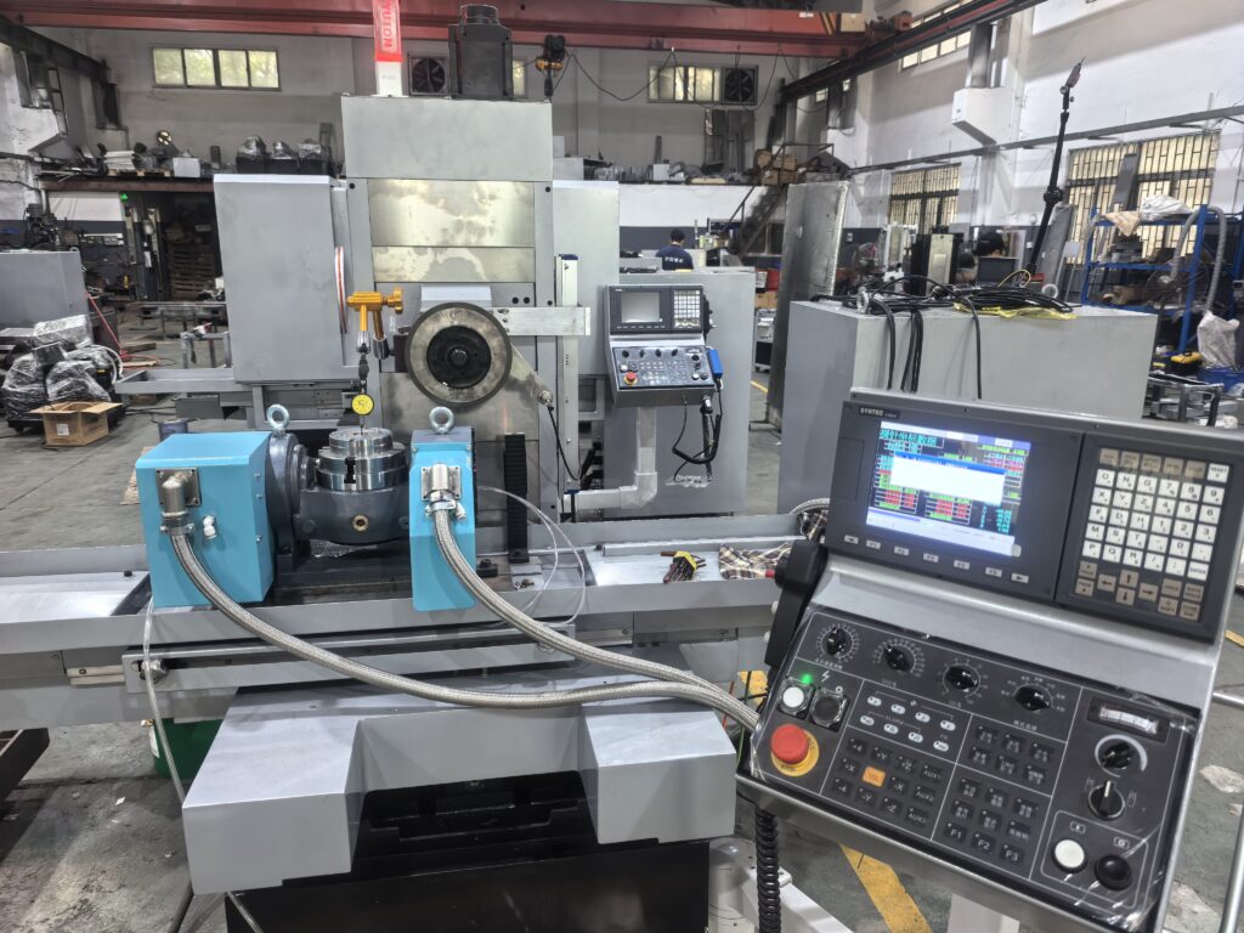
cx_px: 622
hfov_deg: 71.6
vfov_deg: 56.8
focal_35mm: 24
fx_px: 862
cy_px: 466
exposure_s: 1/50
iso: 125
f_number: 1.4
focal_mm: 6.98
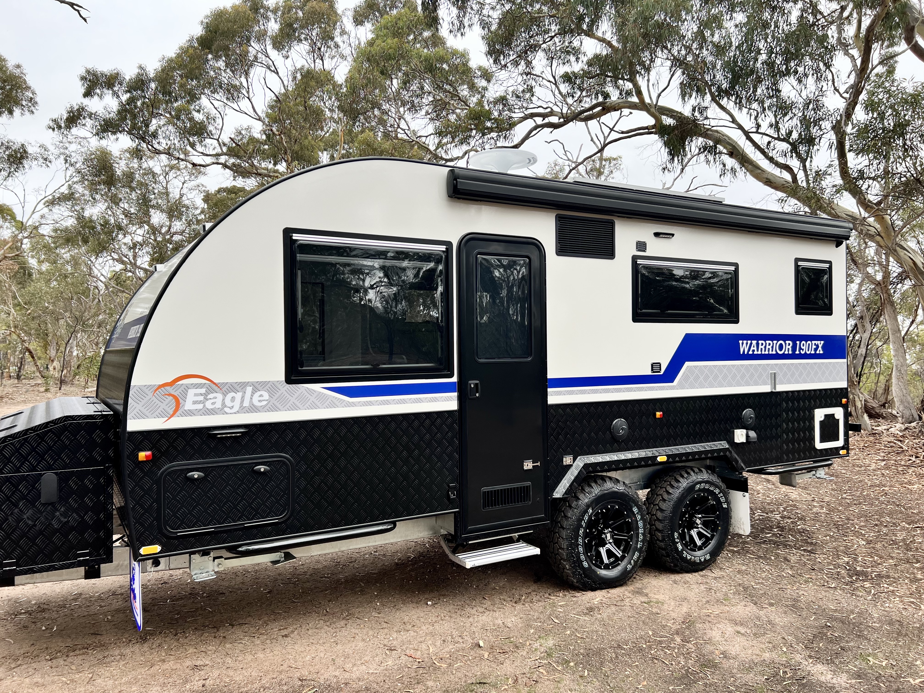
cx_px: 462
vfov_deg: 53.1
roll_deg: +0.4
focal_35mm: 26
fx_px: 694
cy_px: 346
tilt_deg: +4.0
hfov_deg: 67.3
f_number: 1.5
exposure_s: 1/121
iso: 40
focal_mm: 5.7
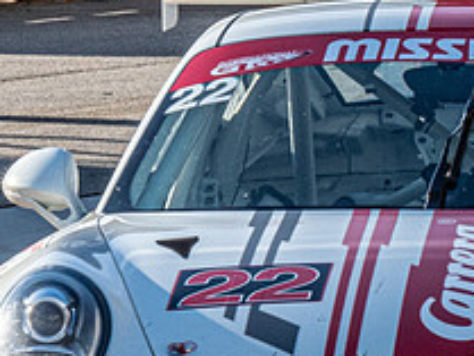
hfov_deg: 3.4
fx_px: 7960
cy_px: 286
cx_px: 311
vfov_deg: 2.6
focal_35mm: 581
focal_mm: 86
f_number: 22
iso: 500
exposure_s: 1/80
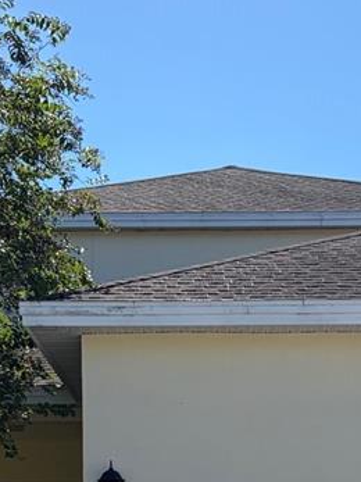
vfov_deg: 20.3
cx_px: 236
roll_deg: +1.8
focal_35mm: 90
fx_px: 1252
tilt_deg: +5.5
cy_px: 583
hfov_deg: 16.4
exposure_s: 1/4950
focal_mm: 5.96
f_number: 1.6
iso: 64
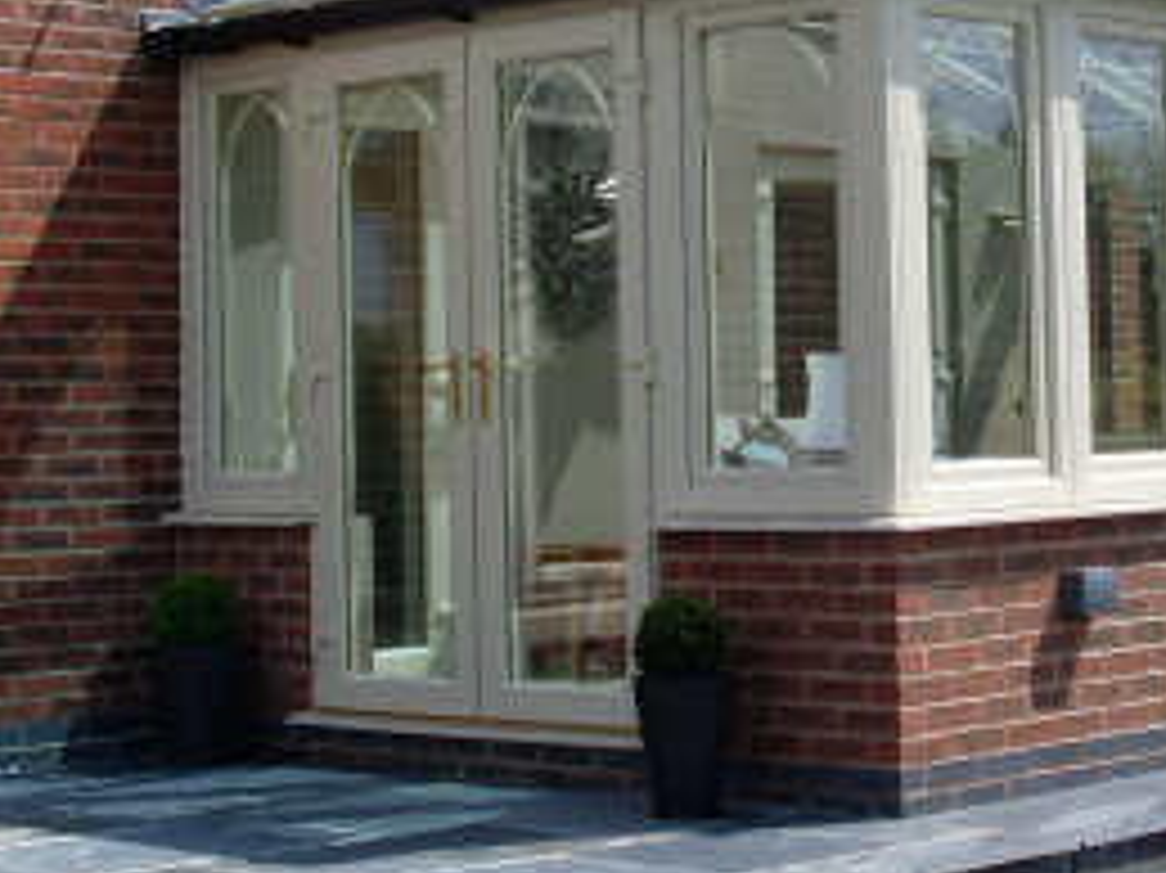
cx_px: 1076
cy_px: 166
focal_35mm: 97
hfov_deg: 19.8
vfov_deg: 15.1
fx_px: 3266
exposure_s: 1/180
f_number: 8.7
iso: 80
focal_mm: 8.1
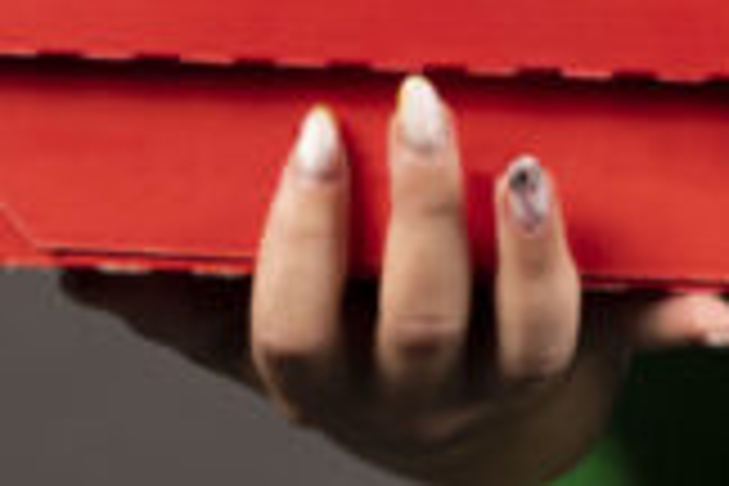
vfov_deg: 2.8
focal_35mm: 494
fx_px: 10003
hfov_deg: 4.2
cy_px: -565
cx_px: 792
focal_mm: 78
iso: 160
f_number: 7.1
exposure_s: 1/200
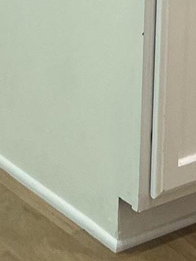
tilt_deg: -10.0
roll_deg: -0.6
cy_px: -317
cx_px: 104
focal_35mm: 189
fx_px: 1428
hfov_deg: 7.9
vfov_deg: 9.5
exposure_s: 1/120
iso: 100
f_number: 1.5
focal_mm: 5.7
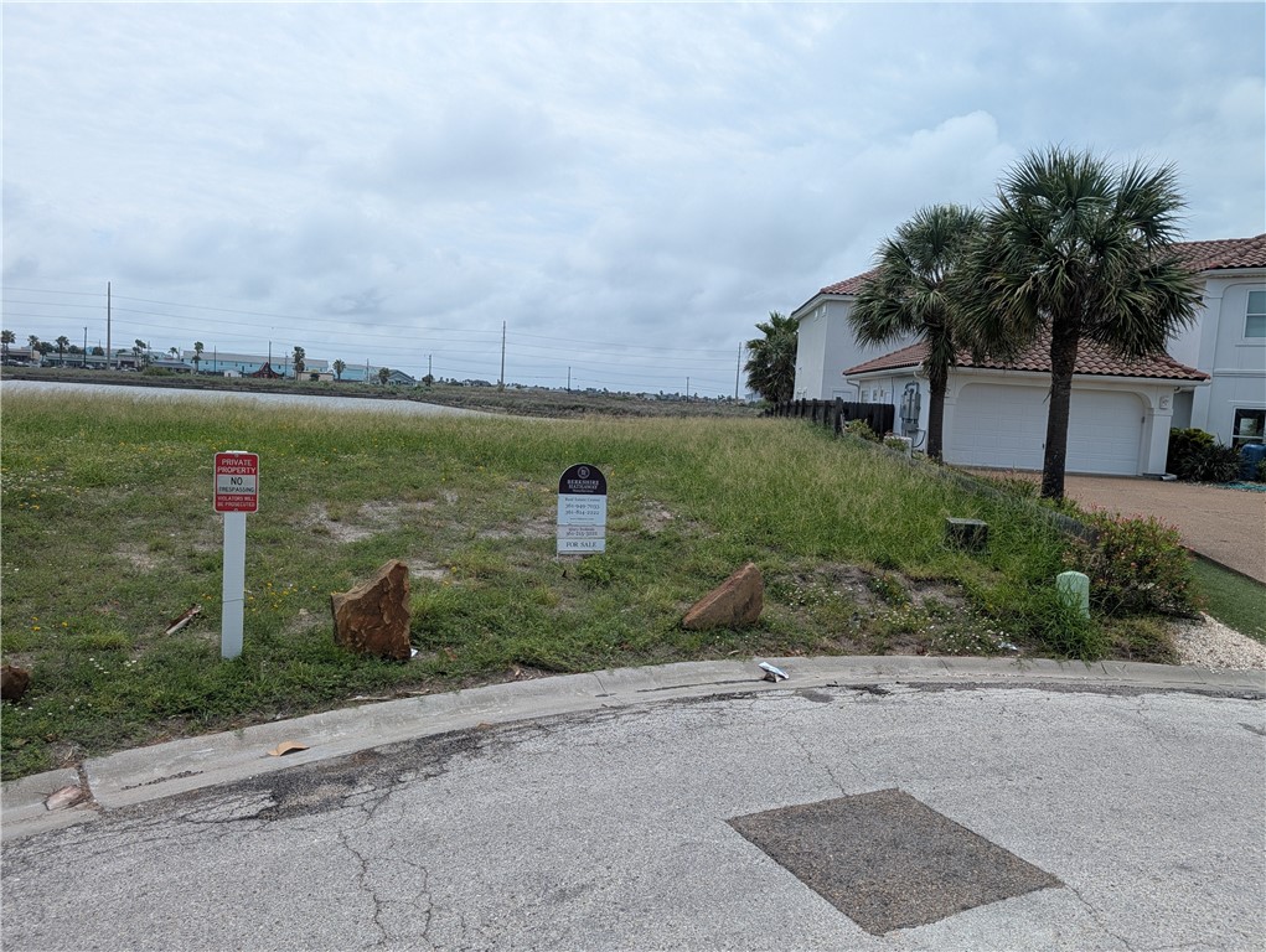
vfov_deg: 56.9
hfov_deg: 71.5
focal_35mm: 24
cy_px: 476
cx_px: 633
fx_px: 879
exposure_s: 1/1272
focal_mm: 6.9
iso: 22
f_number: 1.68
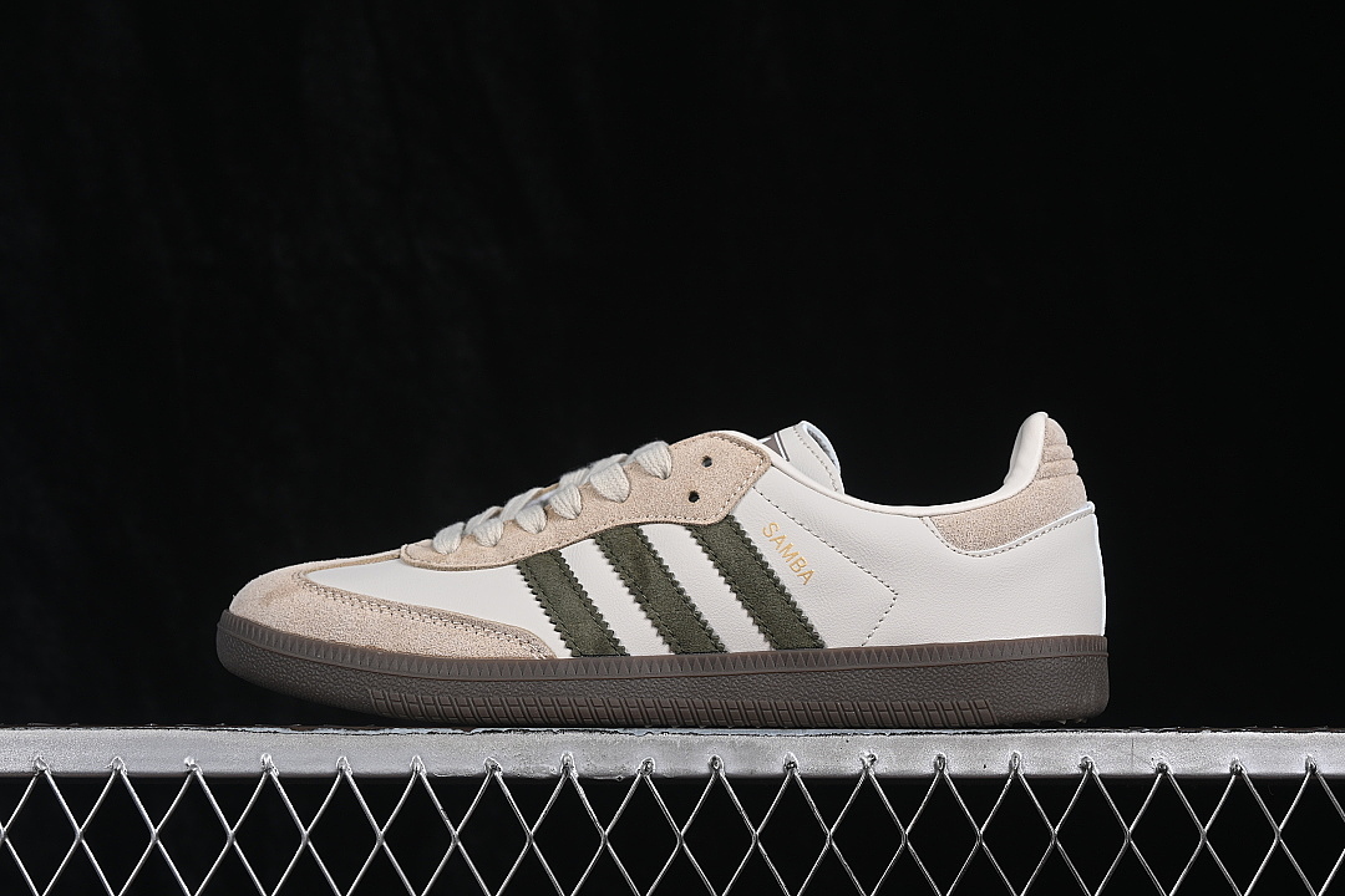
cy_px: 448
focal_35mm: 75
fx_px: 2802
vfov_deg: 18.2
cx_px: 672
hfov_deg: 27.0
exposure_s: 1/80
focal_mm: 50
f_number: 8
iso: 160
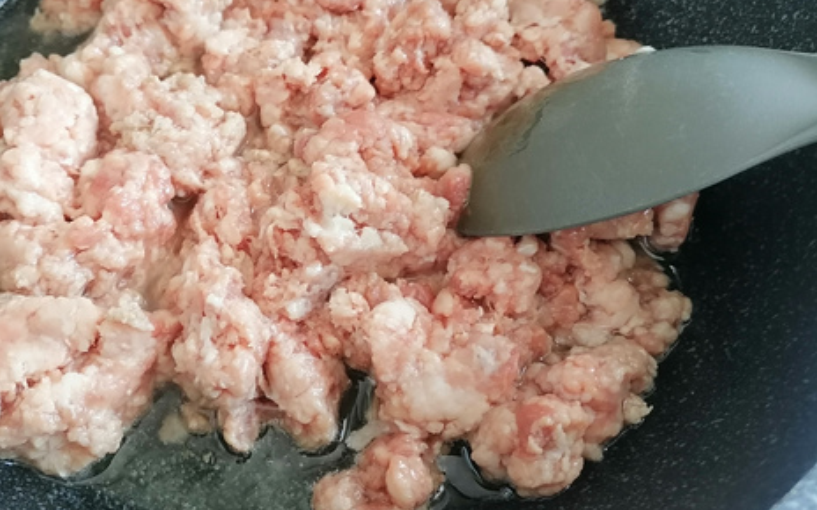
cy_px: 199
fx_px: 846
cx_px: 268
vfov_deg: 33.5
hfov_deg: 50.5
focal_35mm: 38
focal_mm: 5.4
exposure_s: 1/33.3
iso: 250
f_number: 1.8
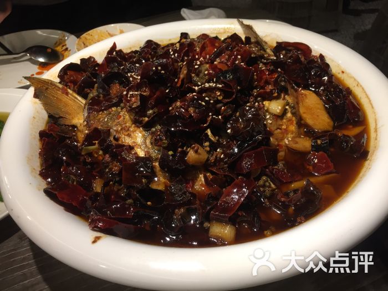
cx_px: 194
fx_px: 325
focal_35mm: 29
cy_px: 146
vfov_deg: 48.2
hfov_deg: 61.7
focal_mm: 4.15
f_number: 2.2
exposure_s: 1/33
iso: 80
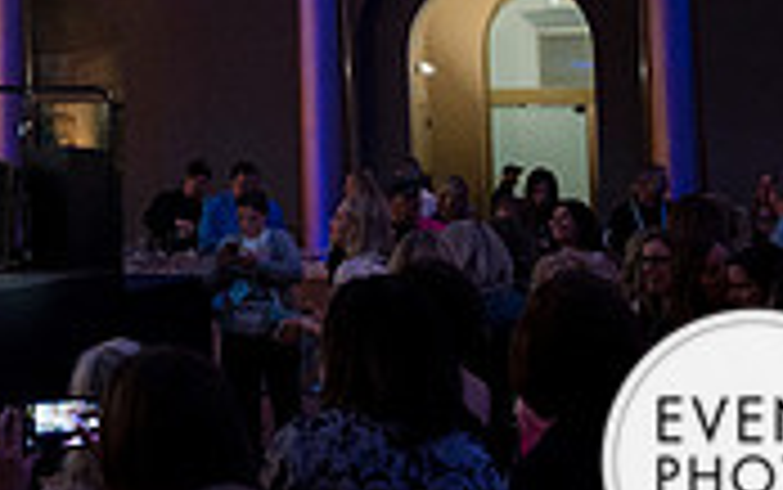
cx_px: -246
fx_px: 2327
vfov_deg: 11.8
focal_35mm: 109
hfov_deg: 17.8
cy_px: -113
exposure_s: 1/125
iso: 1600
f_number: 4
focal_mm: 30
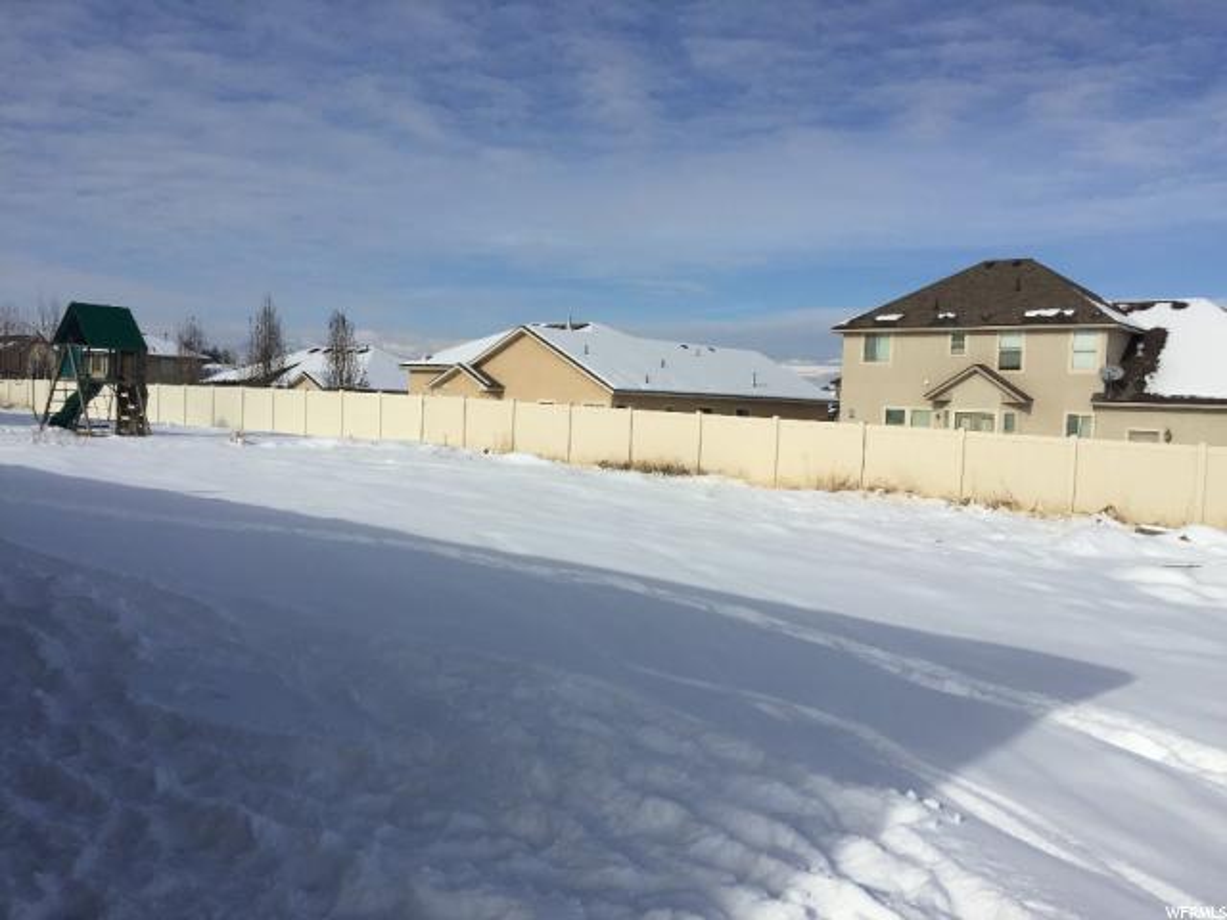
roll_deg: -2.0
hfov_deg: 61.7
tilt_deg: -3.7
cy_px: 460
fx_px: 1028
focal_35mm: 29
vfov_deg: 48.2
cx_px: 614
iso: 32
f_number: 2.2
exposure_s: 1/6623
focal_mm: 4.15
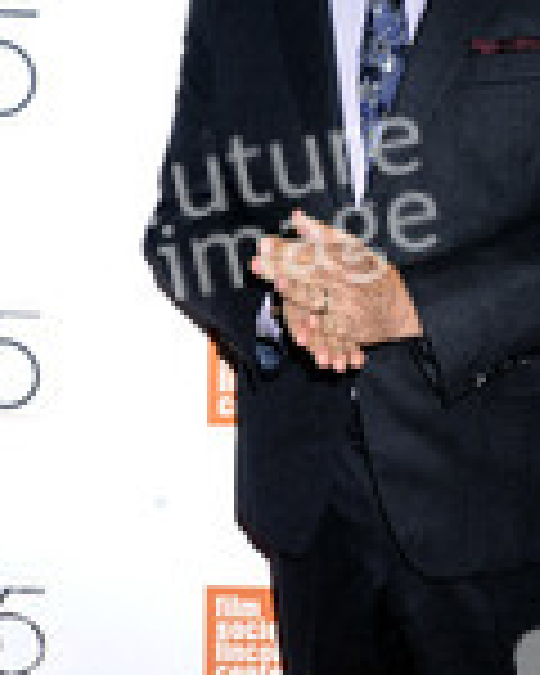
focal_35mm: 85
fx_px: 1698
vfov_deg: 22.4
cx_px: 340
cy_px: 450
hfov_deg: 18.0
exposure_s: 1/250
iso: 800
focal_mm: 34
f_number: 7.1
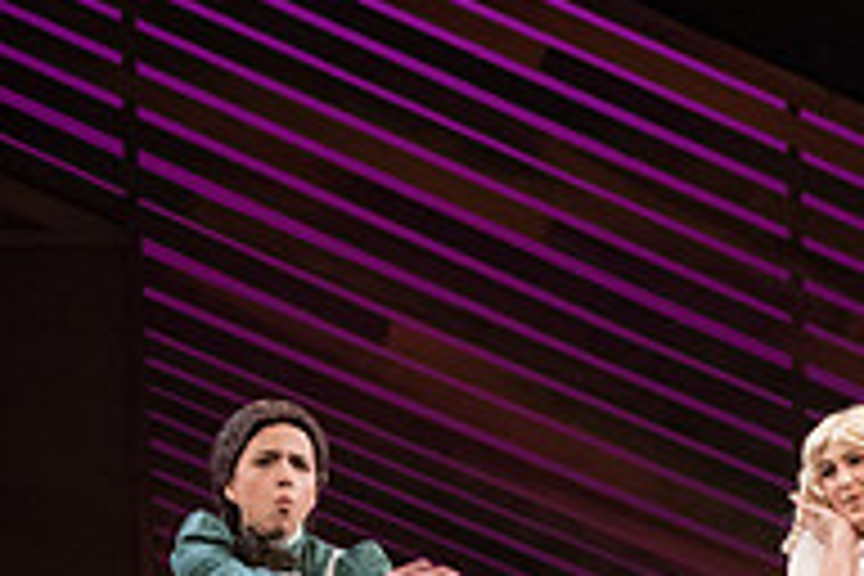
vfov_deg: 4.4
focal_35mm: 308
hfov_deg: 6.6
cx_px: 1269
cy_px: 700
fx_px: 7391
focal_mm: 102
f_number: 4
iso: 5000
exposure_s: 1/320
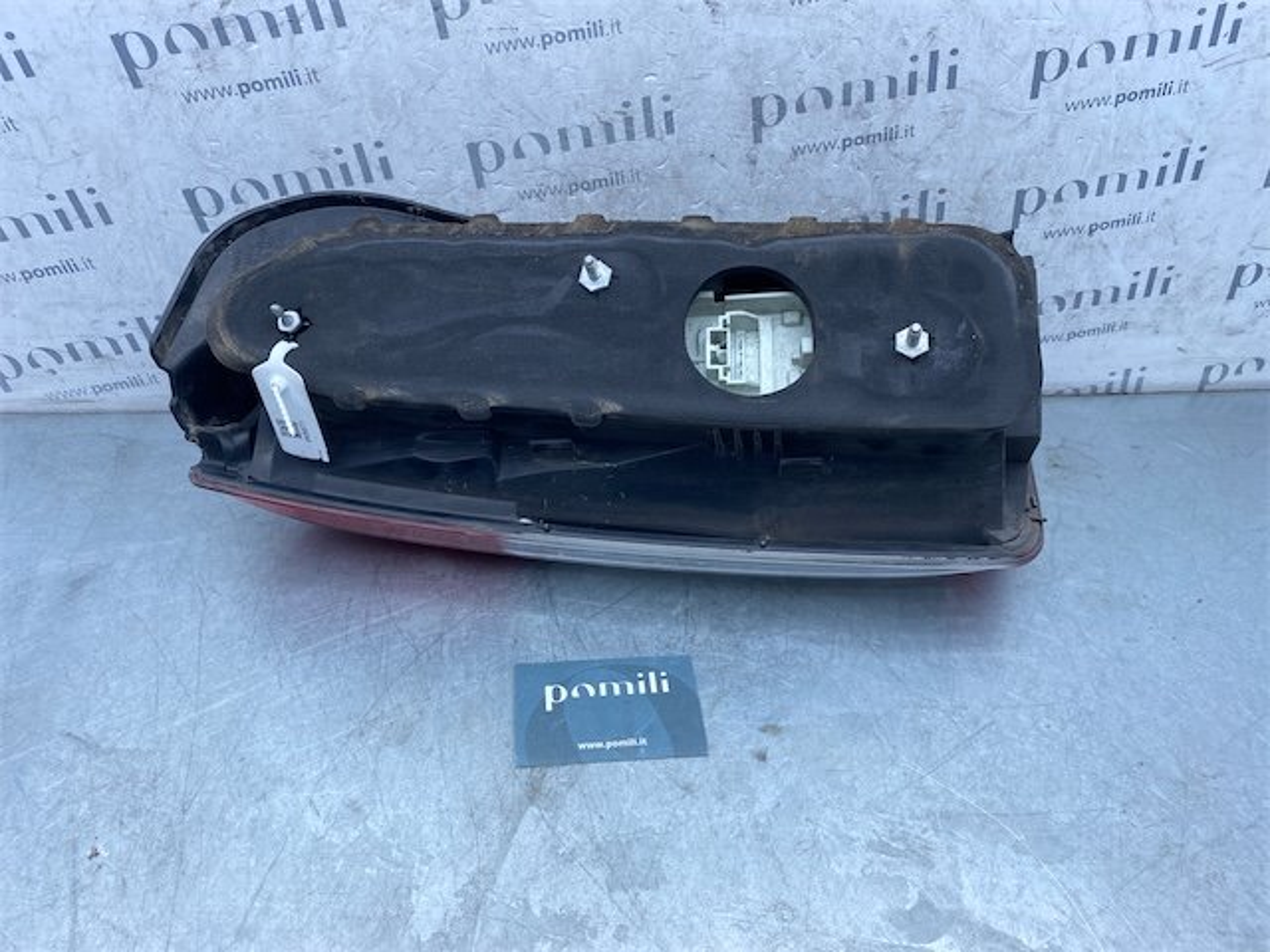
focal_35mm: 26
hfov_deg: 67.3
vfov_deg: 53.1
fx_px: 954
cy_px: 476
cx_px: 635
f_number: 1.8
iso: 32
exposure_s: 1/531
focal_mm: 4.25
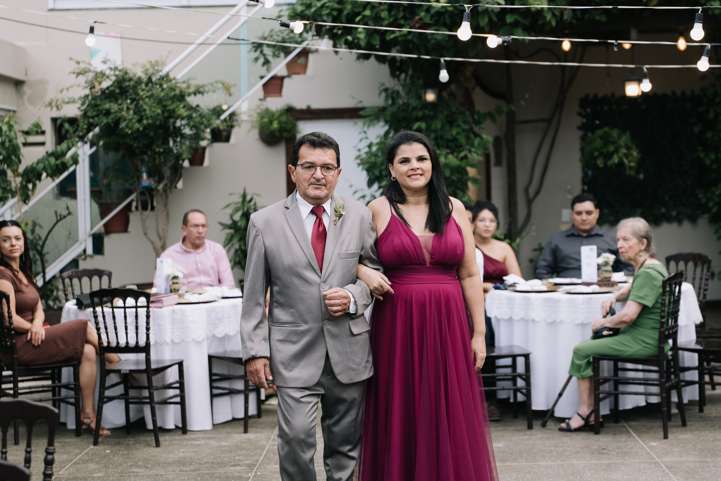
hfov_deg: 27.7
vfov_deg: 18.7
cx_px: 360
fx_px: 1462
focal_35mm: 73
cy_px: 240
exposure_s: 1/200
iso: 250
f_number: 2.8
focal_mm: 70
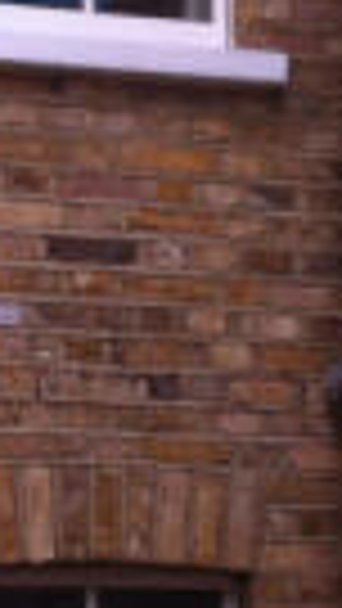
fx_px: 2658
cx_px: 178
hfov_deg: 7.4
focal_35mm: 165
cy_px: 354
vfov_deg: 13.0
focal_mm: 3.85
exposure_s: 1/331
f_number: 2.8
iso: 80
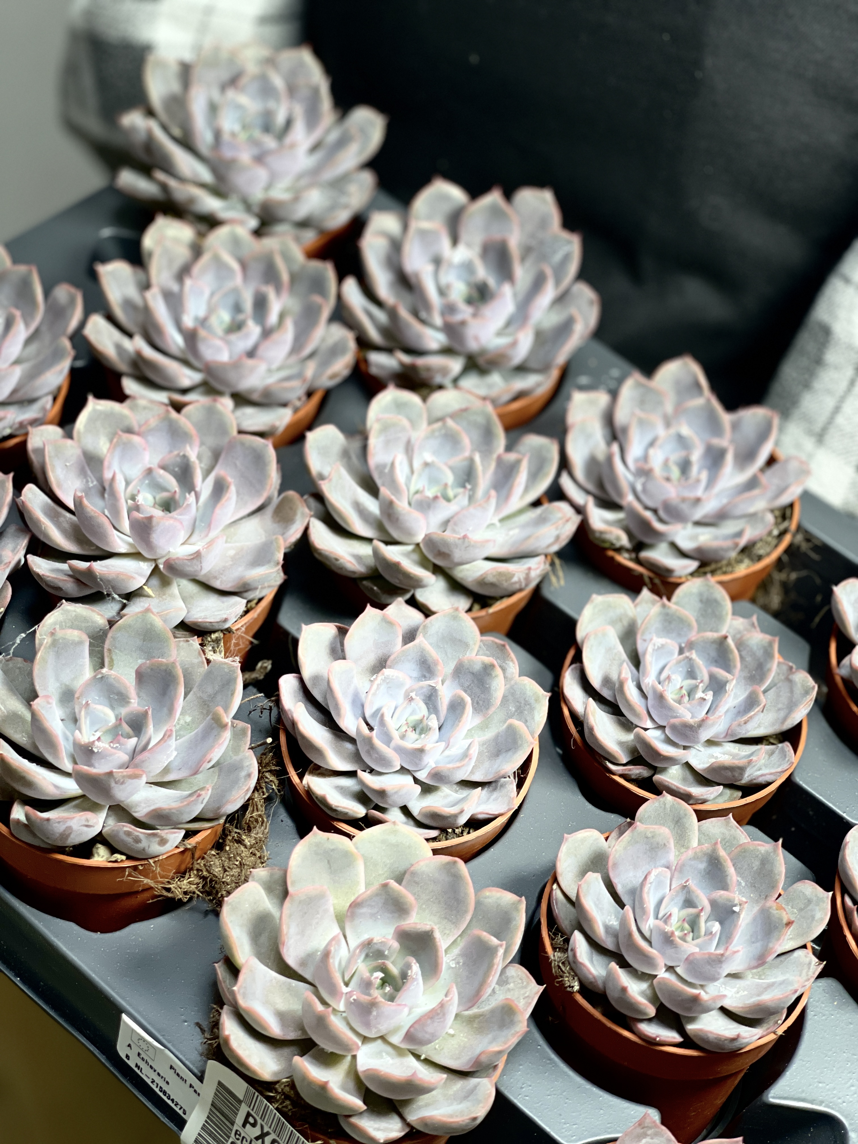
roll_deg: -2.6
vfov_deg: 30.3
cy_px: 572
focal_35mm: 64
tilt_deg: -41.0
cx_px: 429
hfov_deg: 22.9
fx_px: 2115
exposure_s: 1/100
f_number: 2.2
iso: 160
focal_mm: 7.5
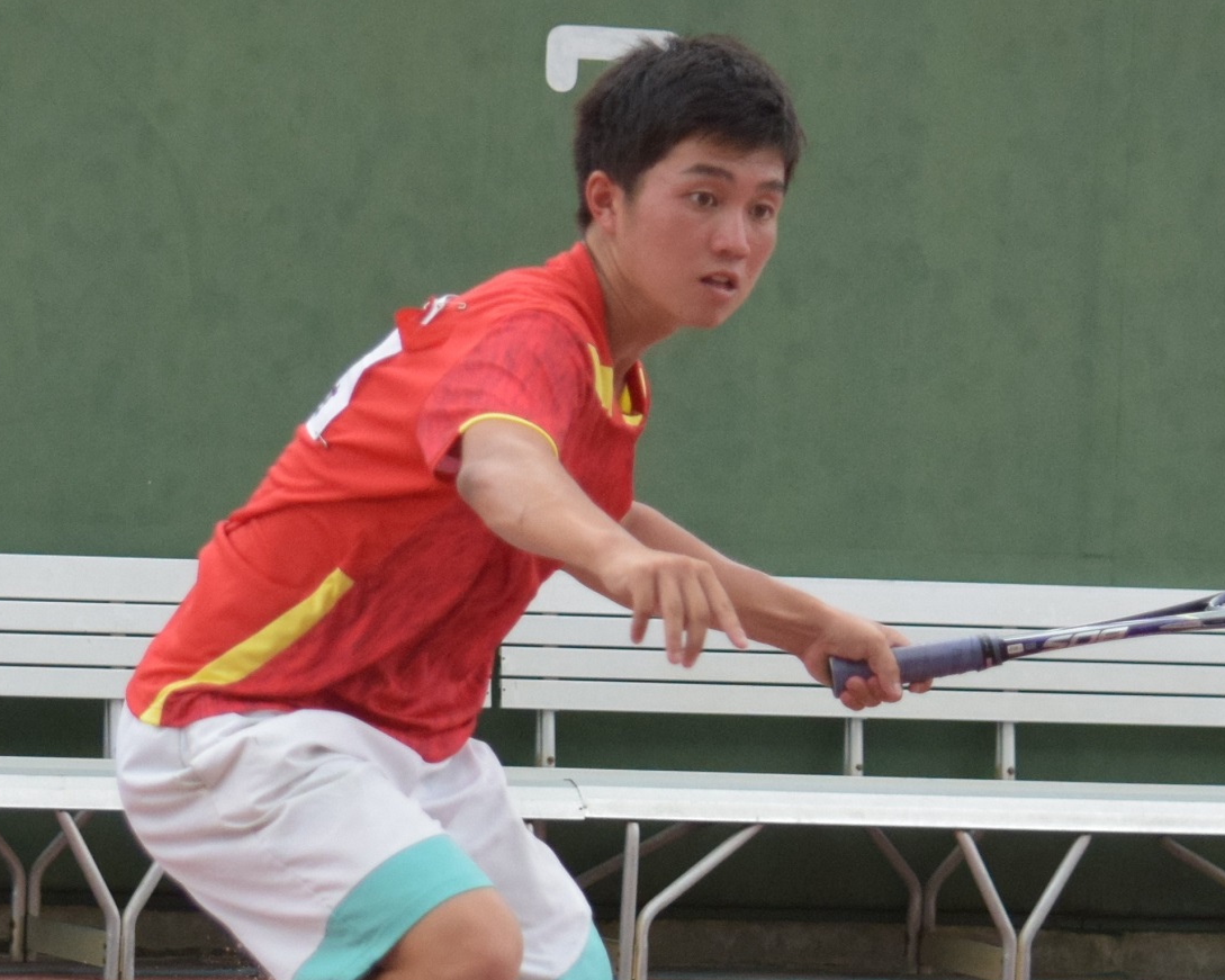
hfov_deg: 10.7
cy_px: 712
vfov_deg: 8.5
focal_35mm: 181
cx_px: 789
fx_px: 6562
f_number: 4.5
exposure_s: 1/2500
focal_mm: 70
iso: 1250
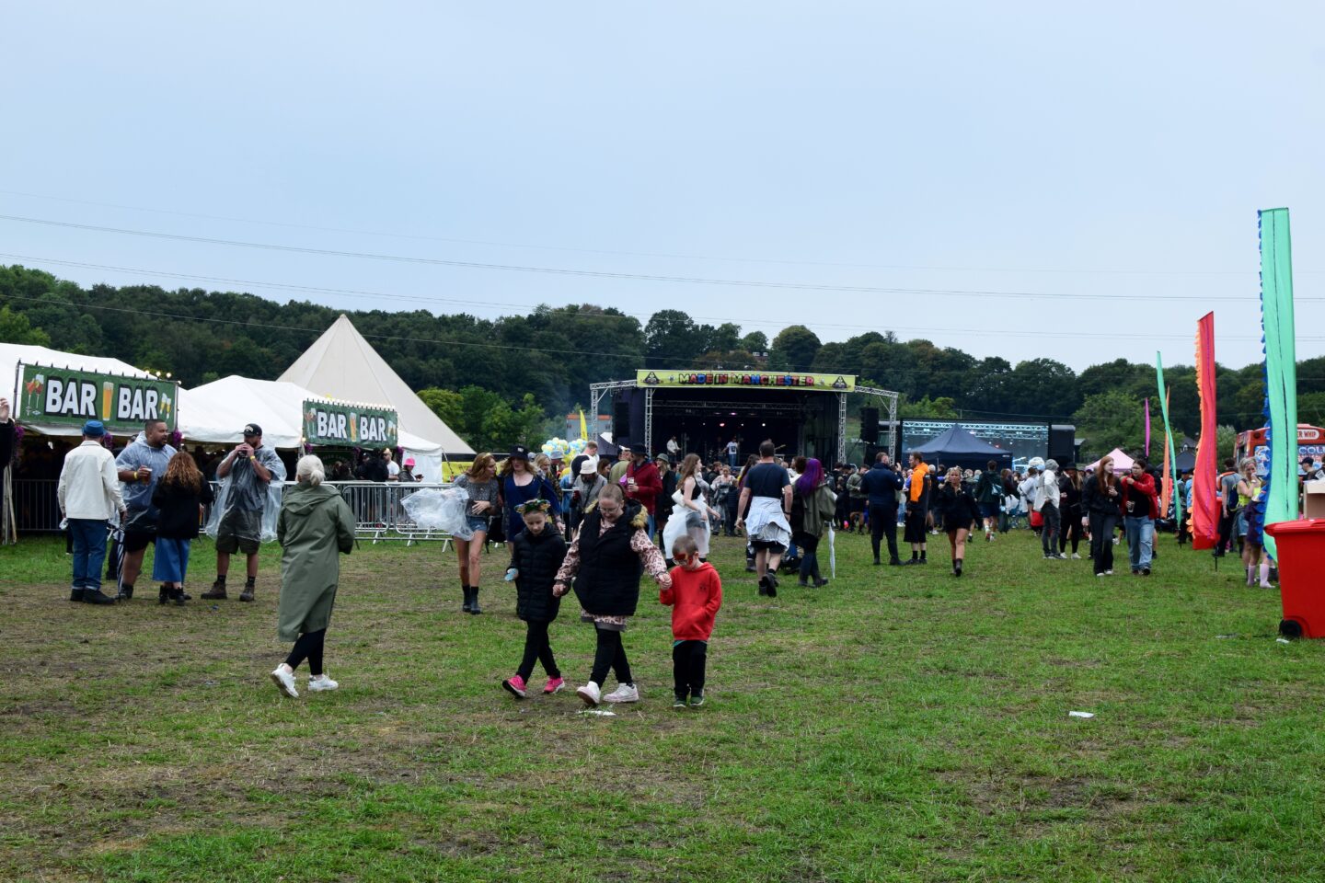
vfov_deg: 25.8
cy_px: 442
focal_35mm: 52
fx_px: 1932
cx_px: 662
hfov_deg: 37.9
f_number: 10
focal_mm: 35
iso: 400
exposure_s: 1/250
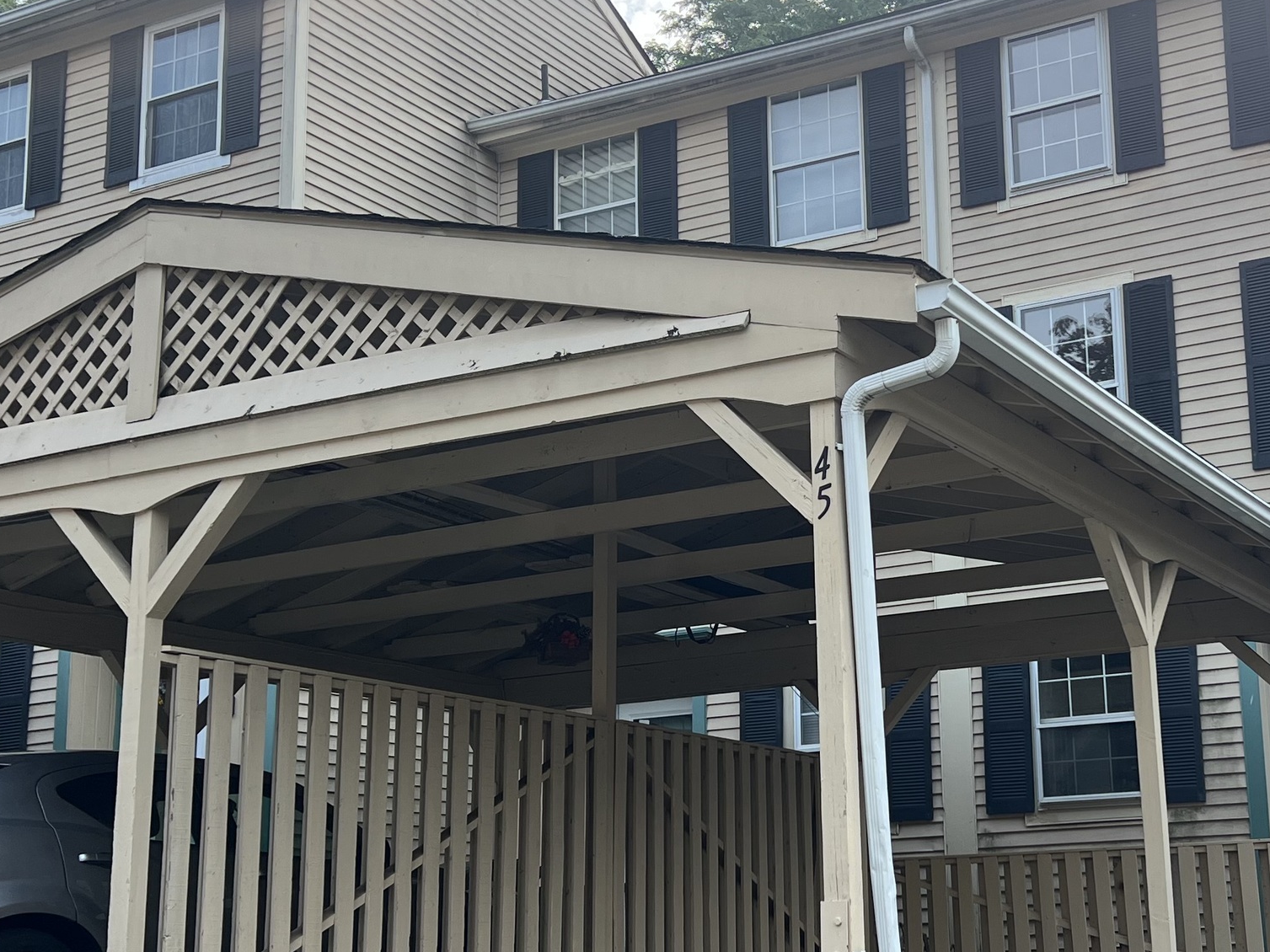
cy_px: 521
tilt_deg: +13.2
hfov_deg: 35.6
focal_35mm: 53
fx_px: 1944
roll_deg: +2.3
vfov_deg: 27.5
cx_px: 895
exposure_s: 1/1361
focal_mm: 5.7
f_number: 1.5
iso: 50
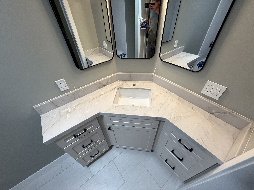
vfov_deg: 85.7
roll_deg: +3.2
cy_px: 95
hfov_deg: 102.1
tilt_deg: -39.9
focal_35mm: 14
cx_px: 127
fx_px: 103
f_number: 2.2
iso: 125
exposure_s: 1/120
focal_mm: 2.22
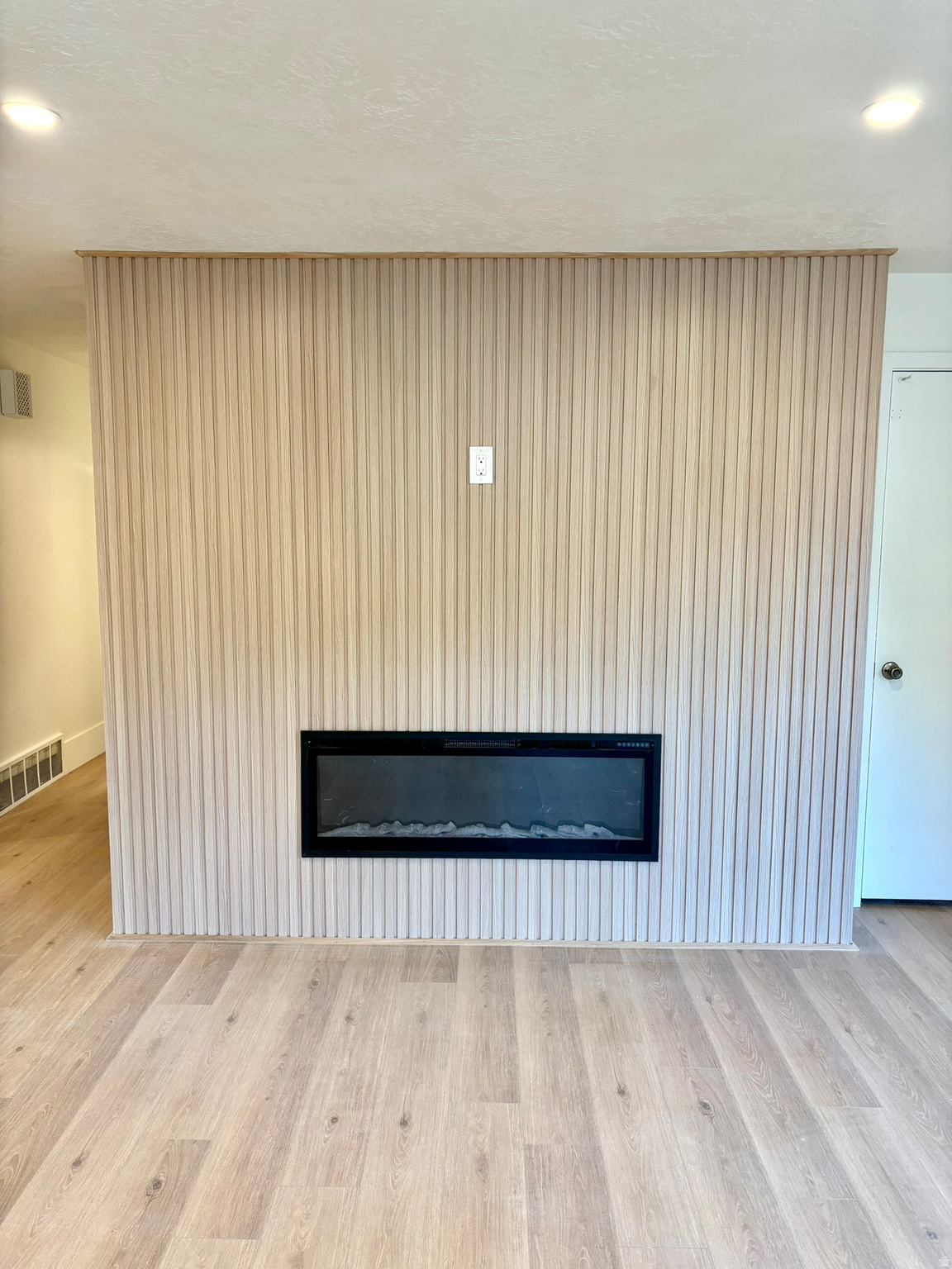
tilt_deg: -5.7
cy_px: 634
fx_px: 953
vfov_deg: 67.3
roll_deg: -0.3
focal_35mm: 26
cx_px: 476
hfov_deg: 53.1
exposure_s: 1/60
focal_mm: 5.96
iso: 80
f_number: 1.6
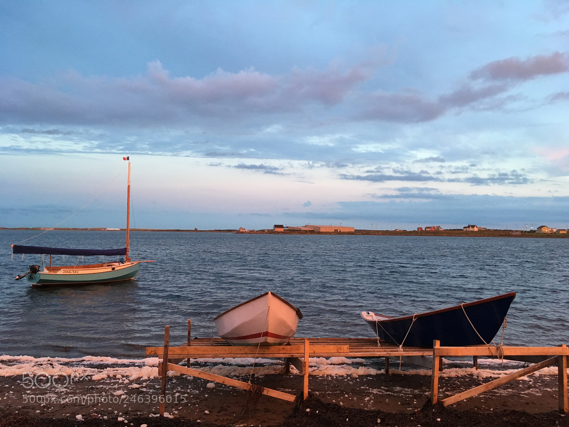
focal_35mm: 29
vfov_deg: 48.2
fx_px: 477
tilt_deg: +2.0
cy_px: 214
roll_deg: +0.1
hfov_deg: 61.7
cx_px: 284
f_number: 2.2
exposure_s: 1/30
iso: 100
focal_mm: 4.15
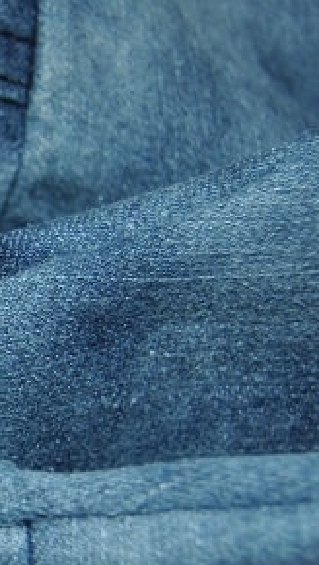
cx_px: -257
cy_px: 343
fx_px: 1426
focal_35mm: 95
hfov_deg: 11.8
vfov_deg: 22.4
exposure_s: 1/60
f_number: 3.5
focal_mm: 22
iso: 200
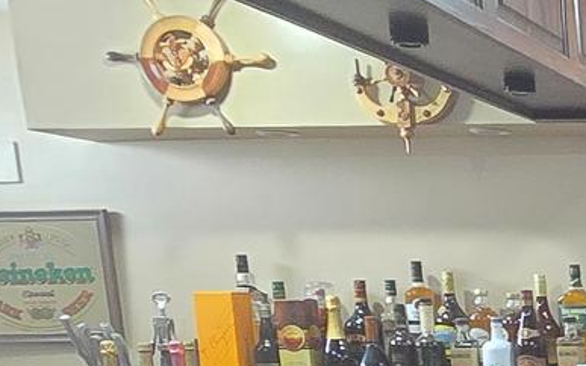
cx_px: 1057
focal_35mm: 73
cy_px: 532
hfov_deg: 20.2
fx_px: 1166
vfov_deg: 16.4
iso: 640
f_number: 2.2
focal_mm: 2.2
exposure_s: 1/60
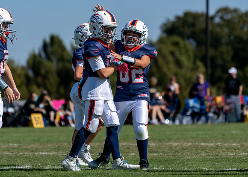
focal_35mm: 367
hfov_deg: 5.5
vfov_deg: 3.9
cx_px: 119
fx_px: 2582
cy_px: 75
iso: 250
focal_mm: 291
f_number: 5.6
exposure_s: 1/2500
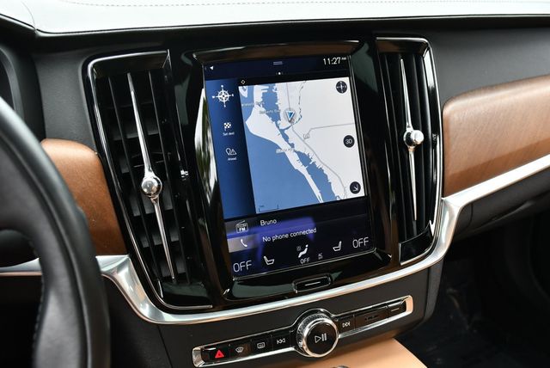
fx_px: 550
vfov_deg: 36.9
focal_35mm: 36
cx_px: 275
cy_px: 184
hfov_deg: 53.1
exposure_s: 1/250
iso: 400
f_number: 4.5
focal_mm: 18
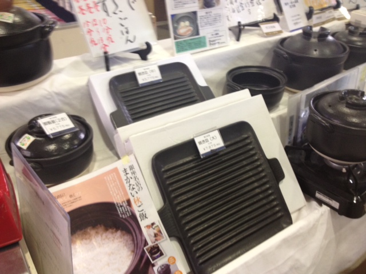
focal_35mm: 35
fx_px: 370
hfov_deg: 52.6
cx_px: 183
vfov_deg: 40.7
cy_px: 137
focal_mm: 4.28
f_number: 2.4
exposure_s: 1/20
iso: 125
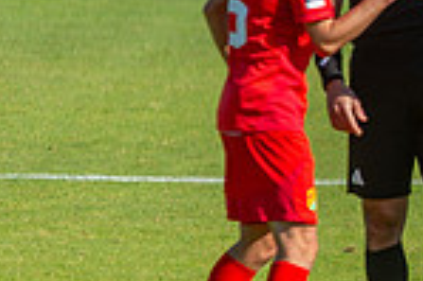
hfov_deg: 2.6
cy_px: 111
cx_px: 613
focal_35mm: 790
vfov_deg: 1.7
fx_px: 9272
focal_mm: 200
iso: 160
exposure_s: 1/1600
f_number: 3.2
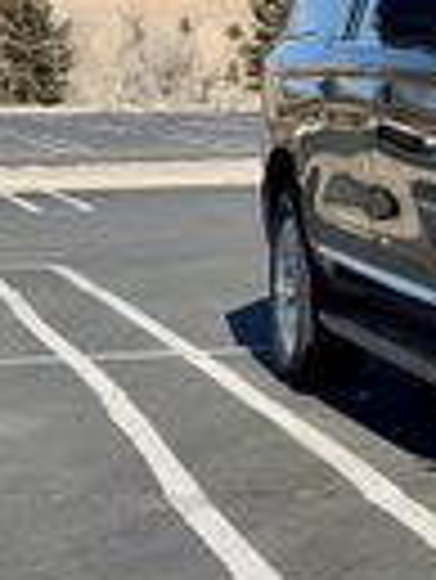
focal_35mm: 149
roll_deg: -0.8
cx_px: 719
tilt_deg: -0.2
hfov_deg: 9.6
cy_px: 54
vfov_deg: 13.1
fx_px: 2498
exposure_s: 1/4878
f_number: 1.78
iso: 64
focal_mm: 6.76
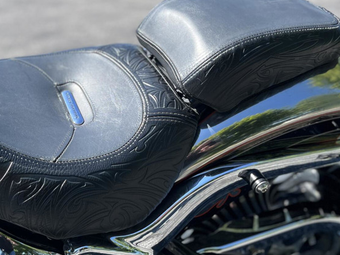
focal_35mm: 47
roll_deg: +1.0
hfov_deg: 39.3
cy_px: 121
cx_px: 85
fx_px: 462
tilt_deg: -22.7
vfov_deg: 30.9
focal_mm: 5.1
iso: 50
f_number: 1.6
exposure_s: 1/1458
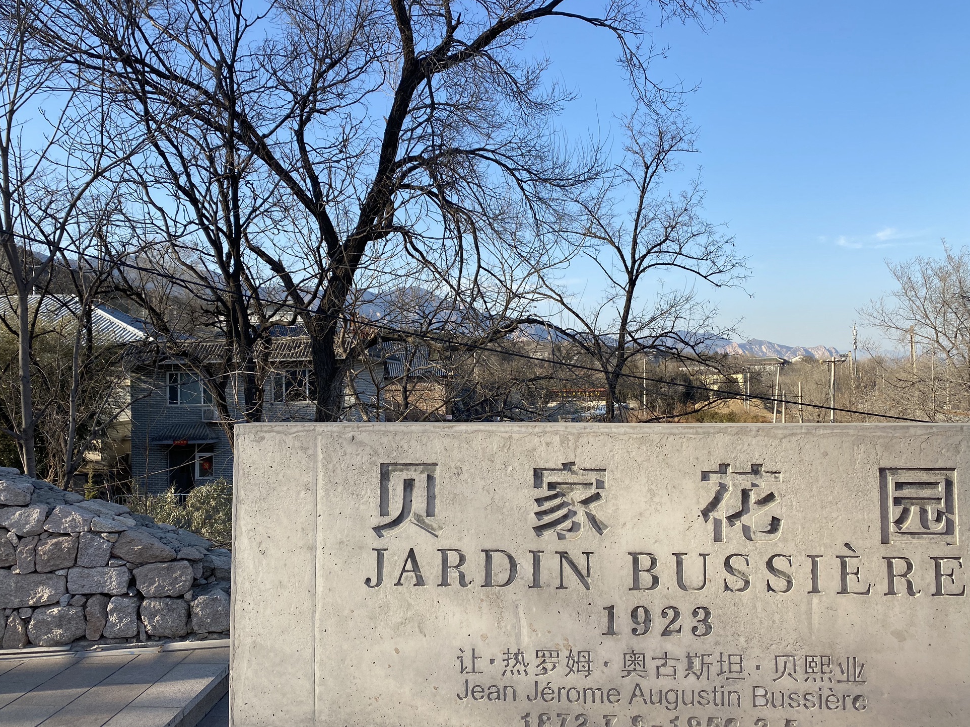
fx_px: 756
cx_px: 472
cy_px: 373
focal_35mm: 27
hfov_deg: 65.3
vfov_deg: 51.3
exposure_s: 1/1585
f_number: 1.8
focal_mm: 4.25
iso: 32
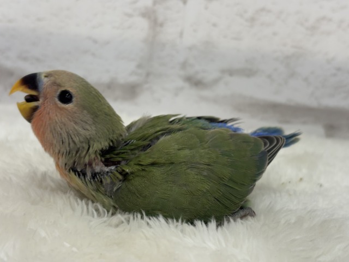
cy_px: 131
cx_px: 174
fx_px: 524
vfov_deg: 28.0
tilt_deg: -13.4
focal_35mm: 52
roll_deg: -4.2
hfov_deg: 36.8
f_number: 1.6
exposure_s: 1/100
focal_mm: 5.96
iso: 80
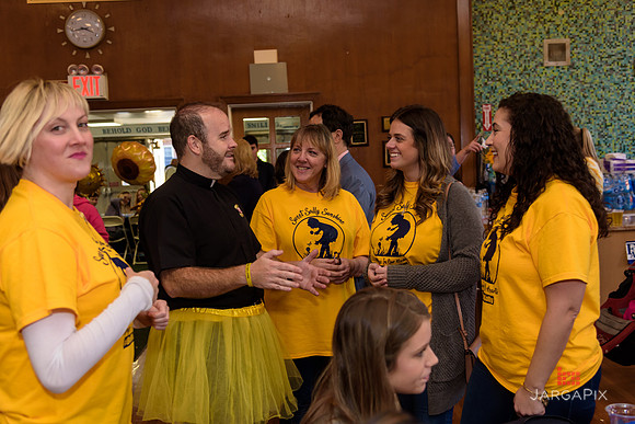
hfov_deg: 50.7
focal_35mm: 38
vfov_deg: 35.1
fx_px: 670
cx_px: 318
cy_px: 212
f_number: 4
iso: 640
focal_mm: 38
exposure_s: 1/100
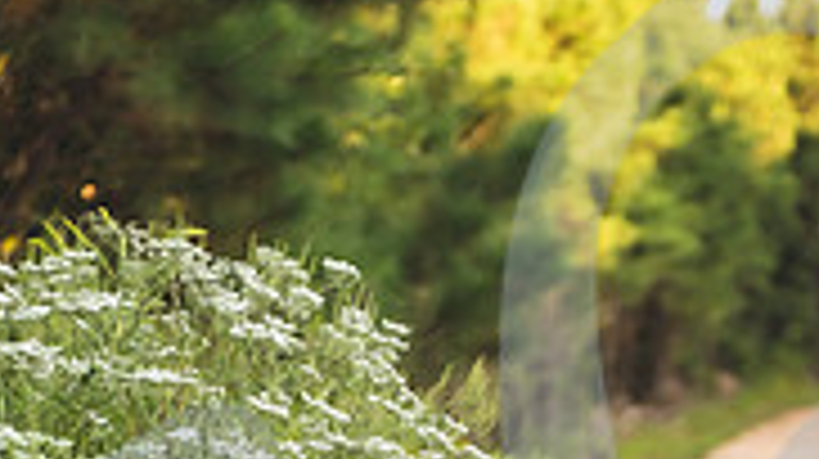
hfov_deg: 9.2
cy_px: 803
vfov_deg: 5.1
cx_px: 666
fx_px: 5077
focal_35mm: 234
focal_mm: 70
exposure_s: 1/200
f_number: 2.8
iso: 100
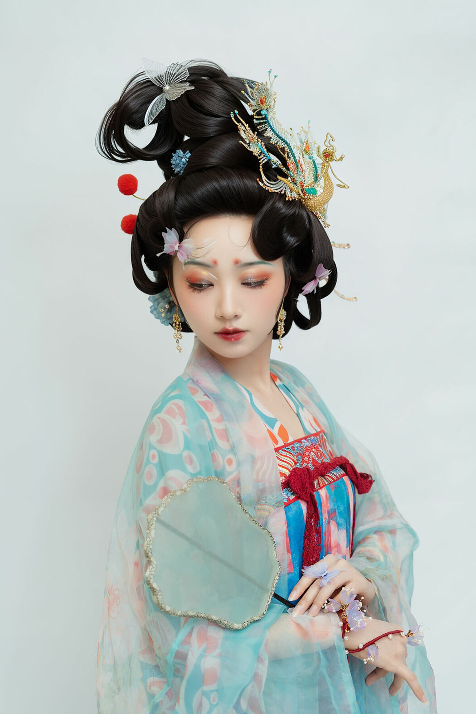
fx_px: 992
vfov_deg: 39.6
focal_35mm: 50
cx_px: 238
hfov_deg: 27.0
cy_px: 357
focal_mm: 50
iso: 100
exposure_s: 1/125
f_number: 2.8
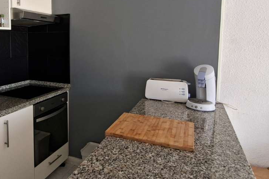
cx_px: 79
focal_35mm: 28
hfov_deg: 62.9
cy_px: 61
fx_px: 209
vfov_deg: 45.8
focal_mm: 1.74
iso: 50
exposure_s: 1/40
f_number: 2.2
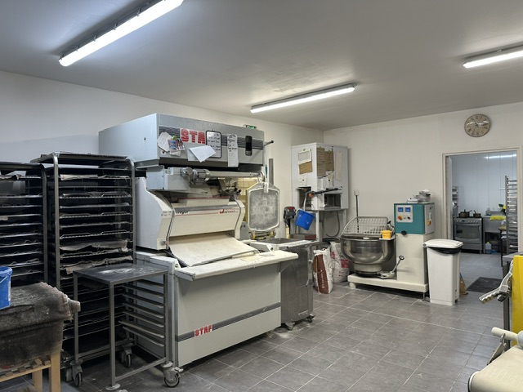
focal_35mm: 24
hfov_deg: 71.6
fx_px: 363
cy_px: 196
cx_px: 262
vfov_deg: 56.8
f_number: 1.78
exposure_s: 1/100
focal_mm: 6.86
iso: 100
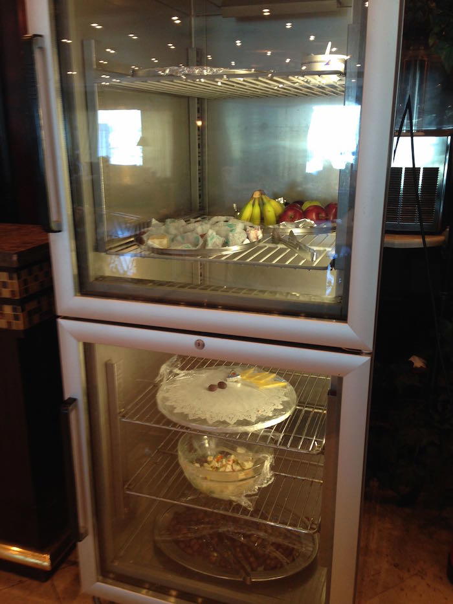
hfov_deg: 43.0
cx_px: 226
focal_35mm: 33
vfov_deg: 55.3
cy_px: 302
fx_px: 576
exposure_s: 1/20
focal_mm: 4.12
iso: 80
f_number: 2.4
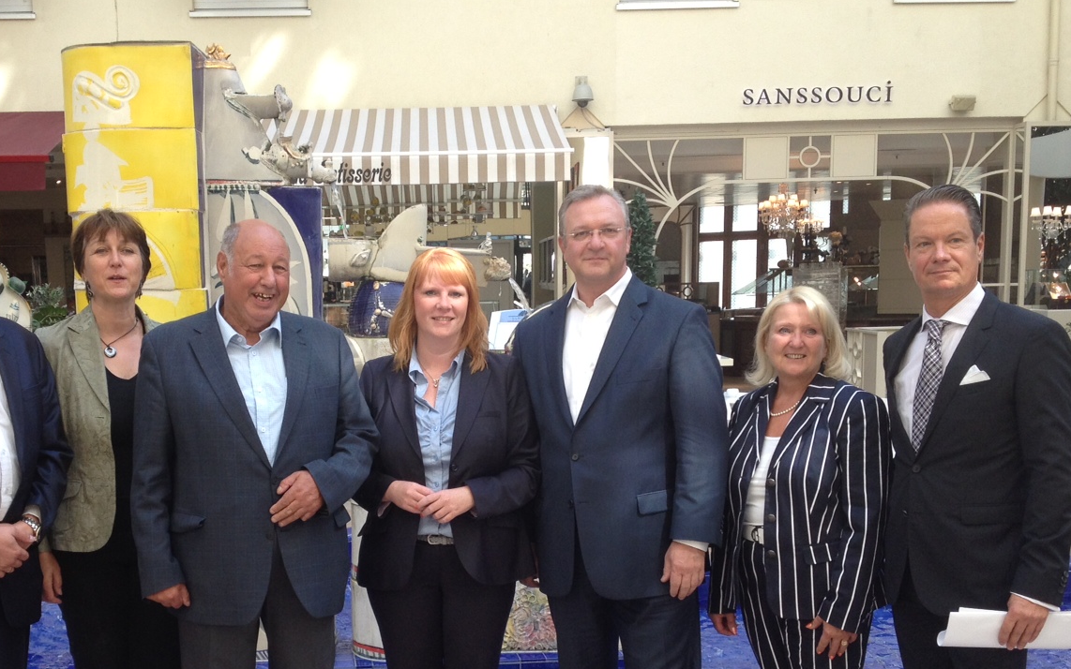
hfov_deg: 38.0
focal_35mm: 53
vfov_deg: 24.2
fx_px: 1547
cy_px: 500
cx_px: 412
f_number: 2.4
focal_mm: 4.28
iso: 64
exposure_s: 1/120
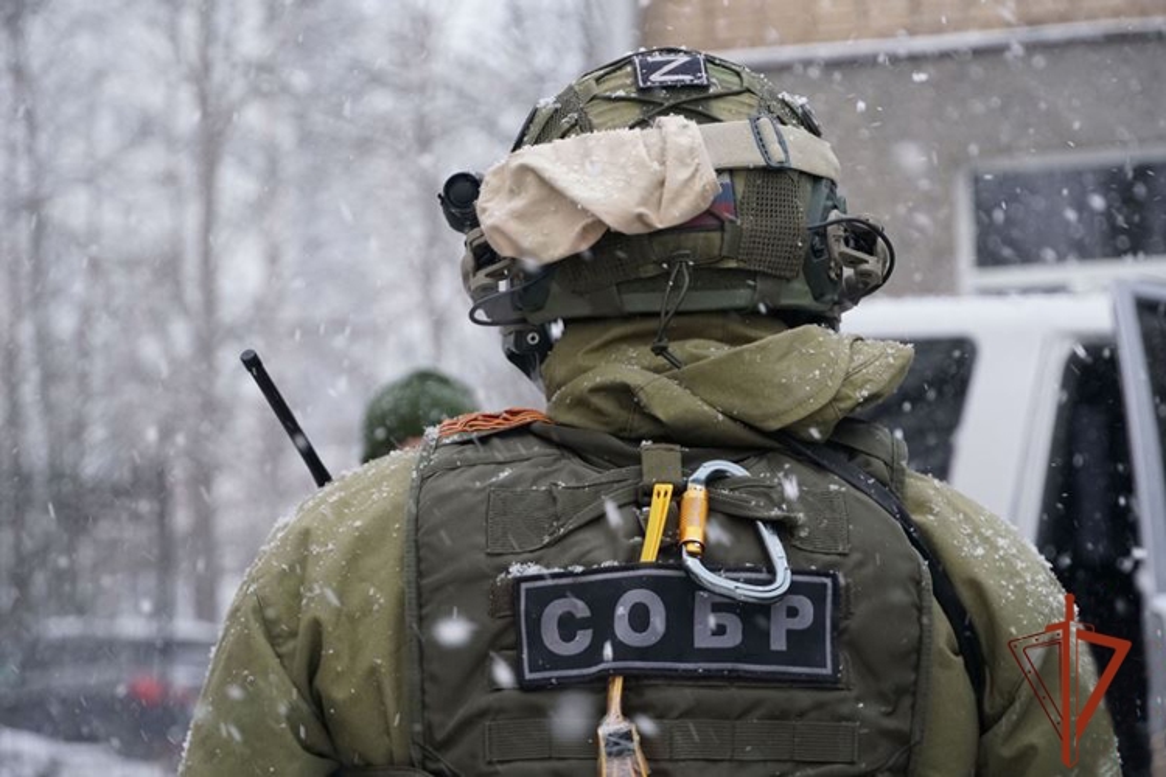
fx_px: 4032
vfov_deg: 11.0
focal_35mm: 124
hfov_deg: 16.5
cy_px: 388
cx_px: 583
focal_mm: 83
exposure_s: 1/160
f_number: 5.6
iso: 1250
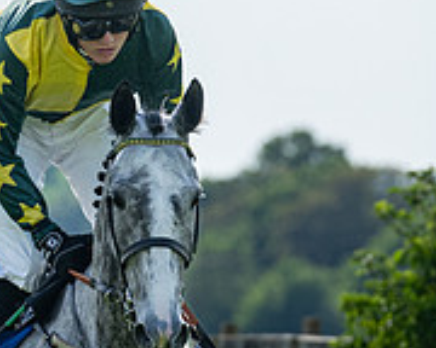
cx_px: 143
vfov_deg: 1.4
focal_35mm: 1083
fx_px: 13975
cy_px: 263
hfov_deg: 1.8
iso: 200
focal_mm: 200
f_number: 5
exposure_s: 1/1600
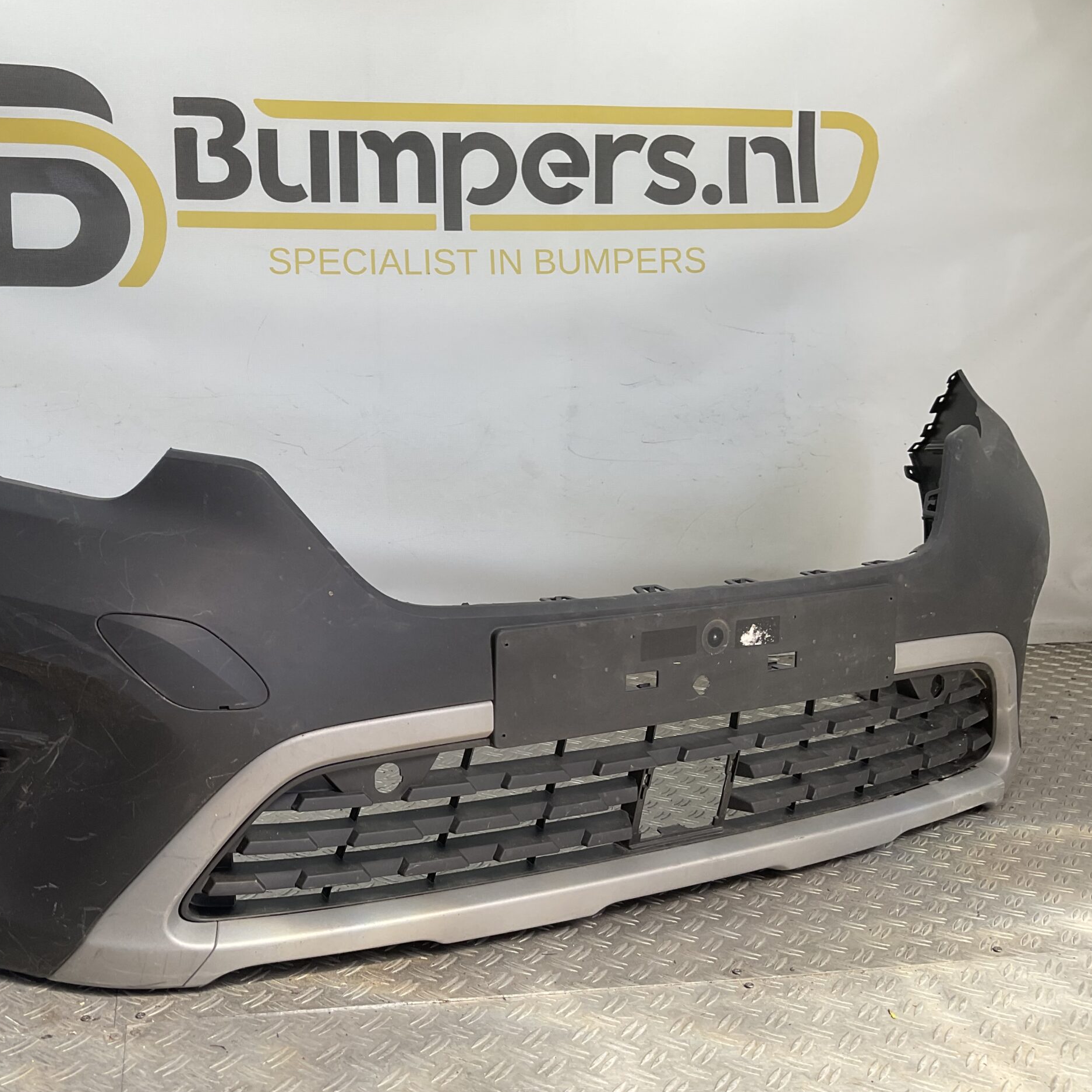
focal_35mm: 35
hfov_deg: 46.5
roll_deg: -0.3
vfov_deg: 47.2
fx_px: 1249
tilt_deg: -9.3
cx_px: 364
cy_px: 550
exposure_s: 1/185
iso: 16
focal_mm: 3
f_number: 1.8
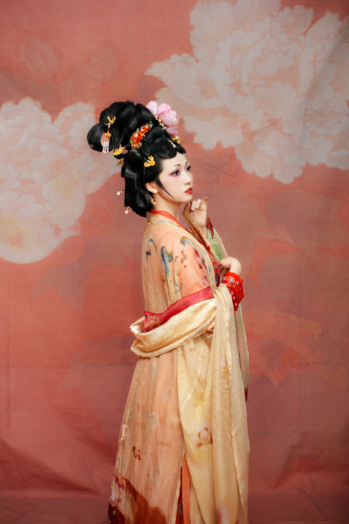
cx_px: 174
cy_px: 262
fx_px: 712
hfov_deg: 27.5
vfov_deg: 40.3
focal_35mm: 49
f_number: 2.8
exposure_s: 1/160
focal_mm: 50
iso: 100
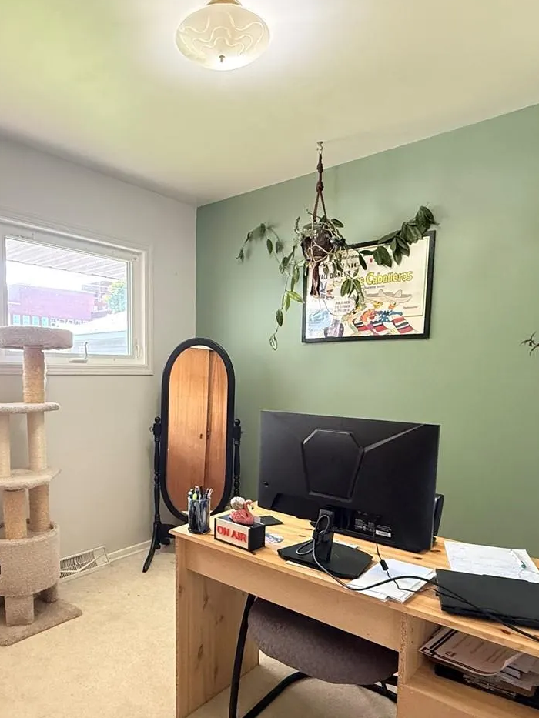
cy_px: 419
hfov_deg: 55.9
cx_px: 192
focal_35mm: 24
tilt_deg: -4.6
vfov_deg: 71.1
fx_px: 498
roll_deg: -0.8
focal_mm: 2.22
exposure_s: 1/60
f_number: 2.2
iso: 500
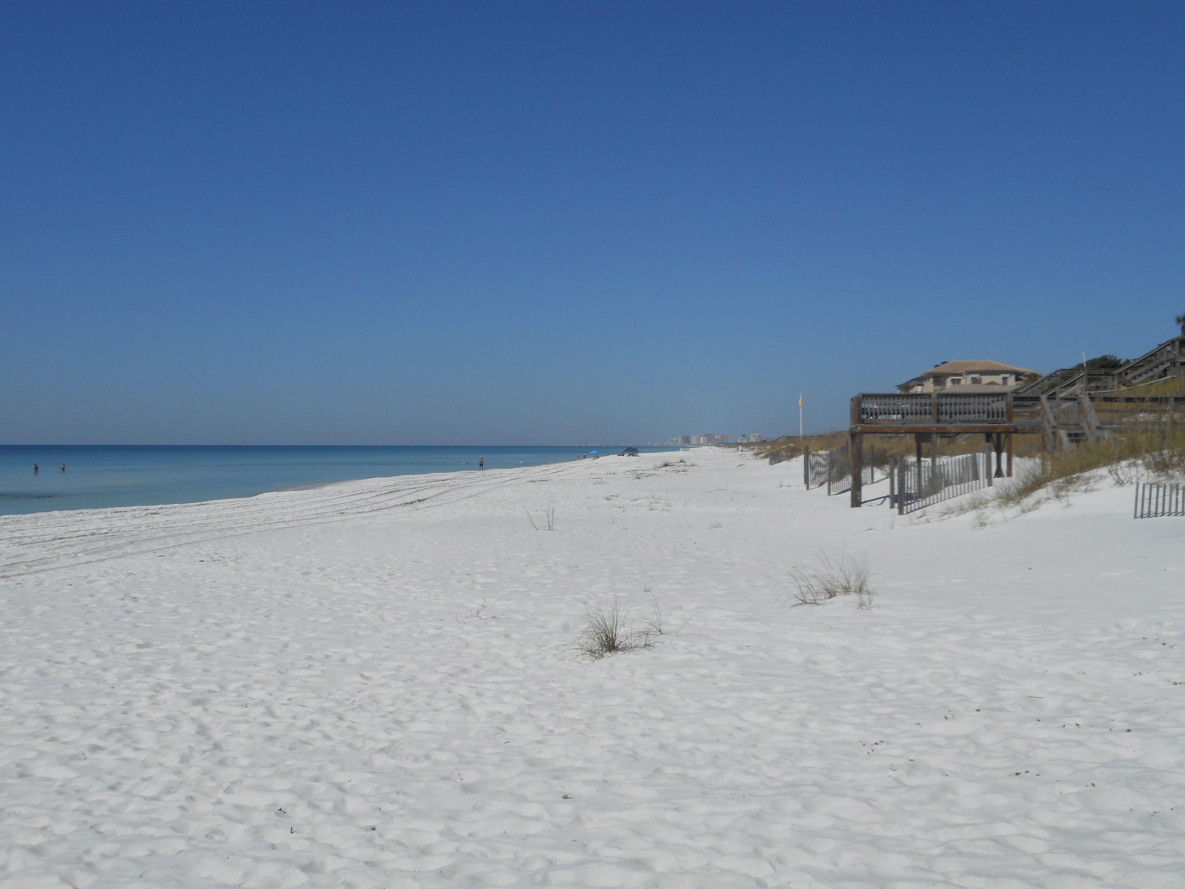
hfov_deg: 47.9
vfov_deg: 36.8
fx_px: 1335
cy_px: 444
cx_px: 592
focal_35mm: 39
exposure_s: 1/200
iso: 80
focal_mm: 6.9
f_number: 12.7
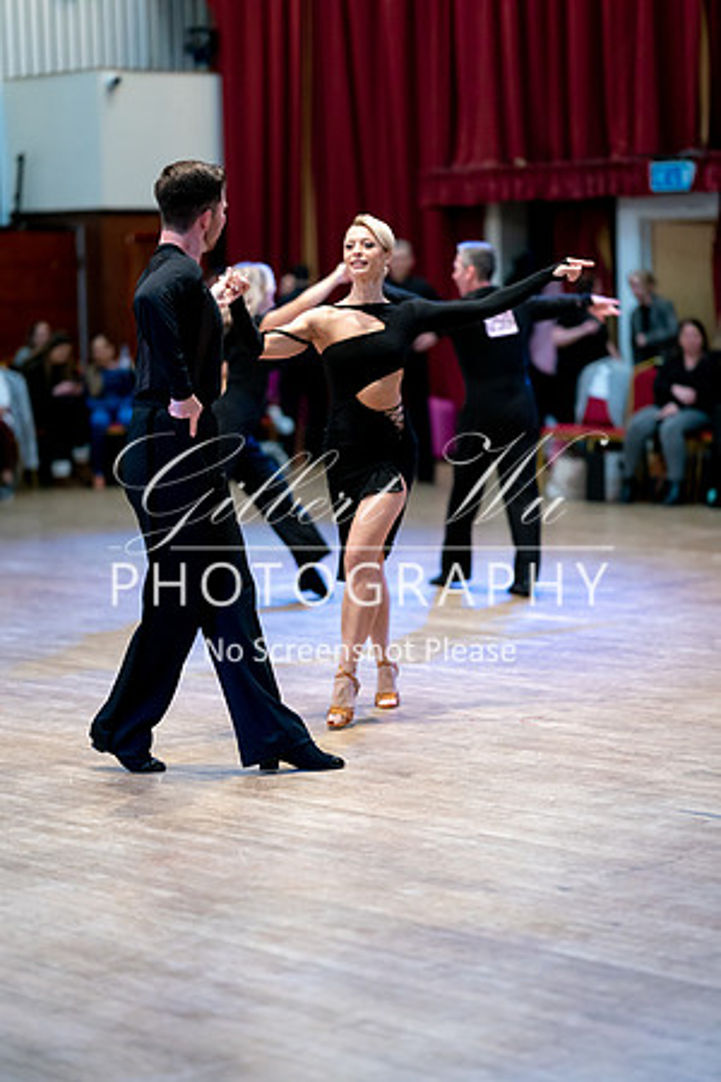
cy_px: 541
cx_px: 360
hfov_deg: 16.1
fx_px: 2553
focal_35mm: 85
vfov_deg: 23.9
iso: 2500
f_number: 1.4
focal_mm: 85
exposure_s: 1/500
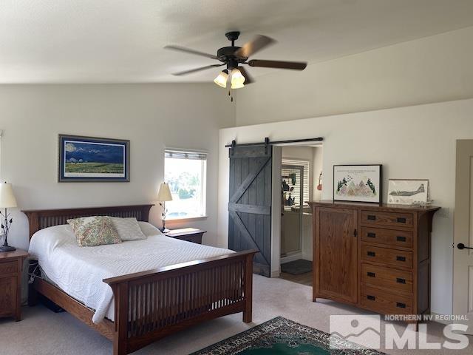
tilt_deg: +0.3
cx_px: 236
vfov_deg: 53.1
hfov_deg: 67.3
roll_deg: -1.4
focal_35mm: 26
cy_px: 178
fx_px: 355
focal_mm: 4.25
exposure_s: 1/130
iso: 32
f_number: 1.8
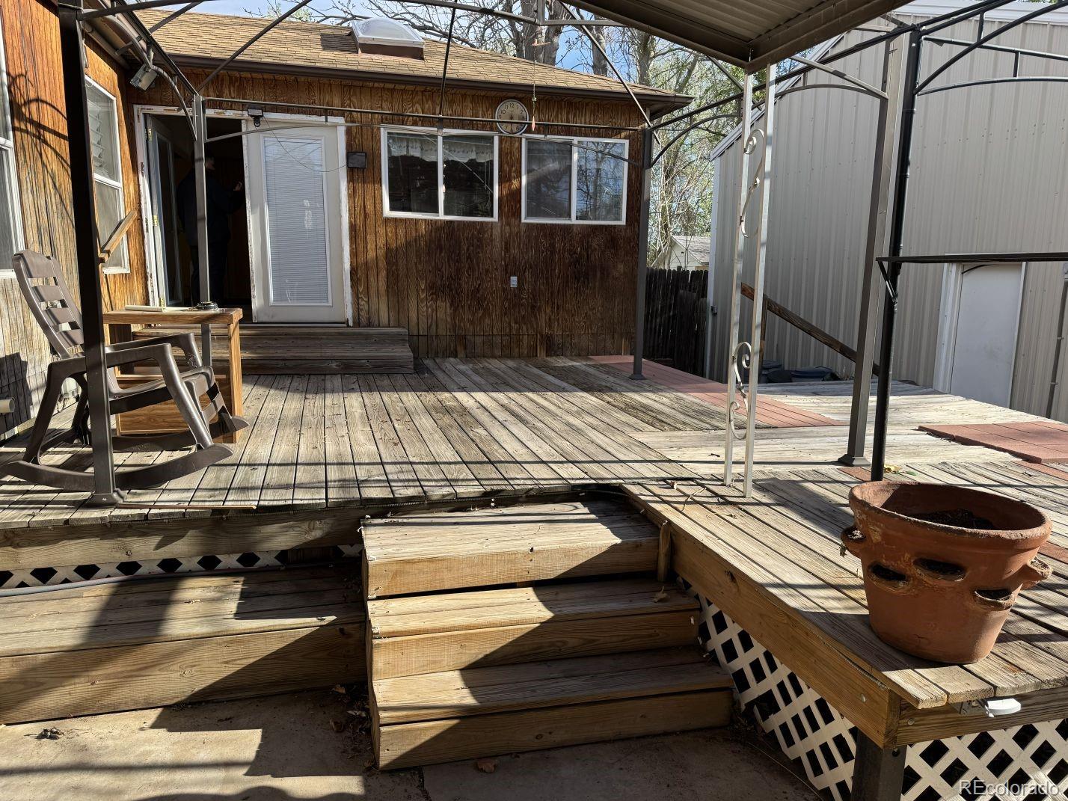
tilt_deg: -11.1
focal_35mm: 24
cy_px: 400
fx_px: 740
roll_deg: -0.7
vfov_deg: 56.8
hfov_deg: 71.6
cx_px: 534
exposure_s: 1/1597
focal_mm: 6.76
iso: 80
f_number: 1.78
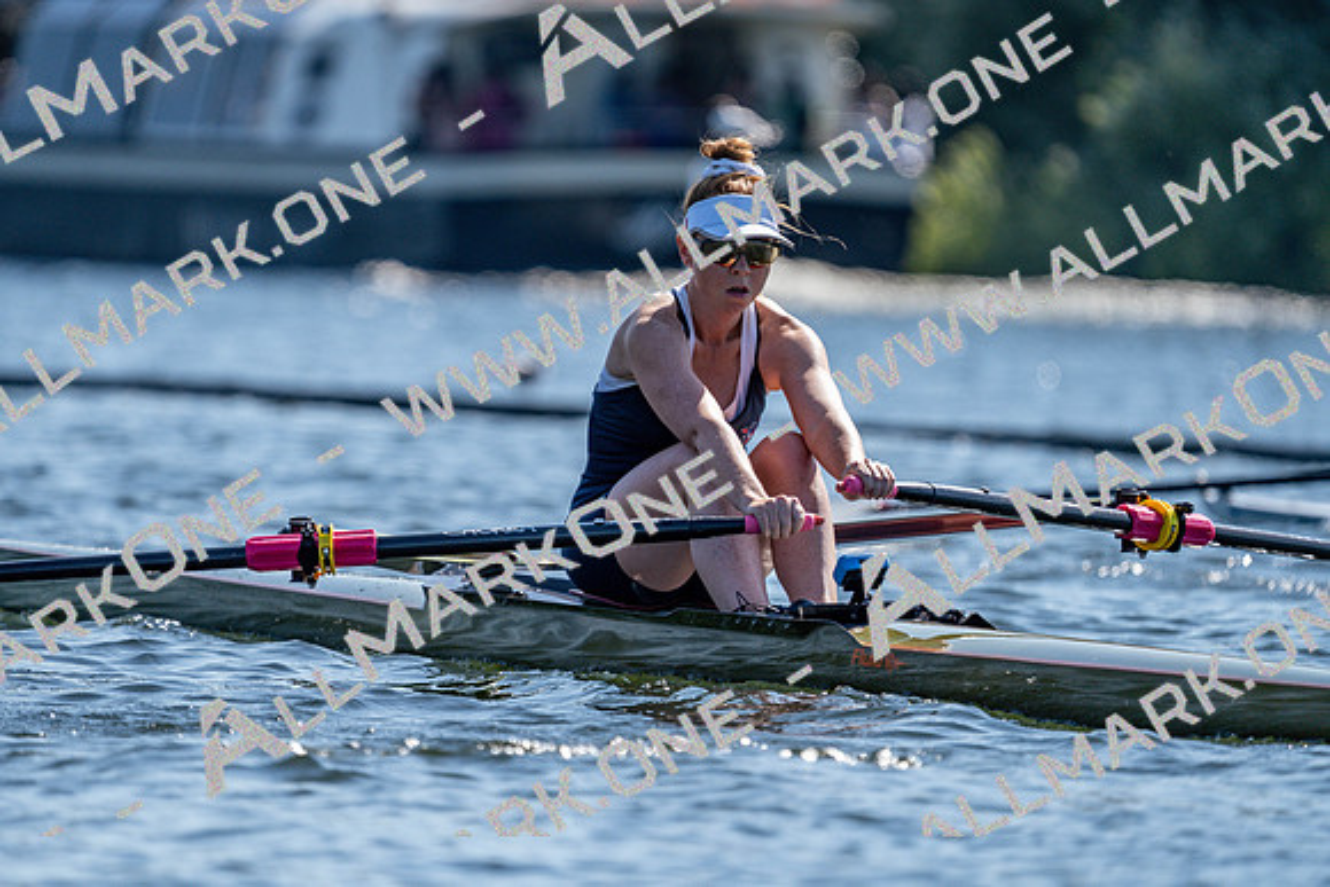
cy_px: 444
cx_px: 665
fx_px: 18217
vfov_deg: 2.8
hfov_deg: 4.2
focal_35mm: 493
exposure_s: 1/1600
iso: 200
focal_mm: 493
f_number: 6.3
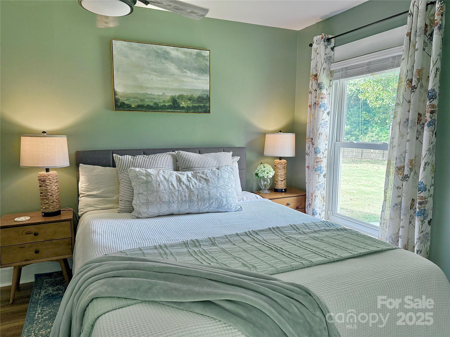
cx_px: 225
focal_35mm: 24
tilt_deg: -6.6
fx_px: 312
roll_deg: -0.3
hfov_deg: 71.6
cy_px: 168
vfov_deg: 56.8
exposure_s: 1/240
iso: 160
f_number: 1.78
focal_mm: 6.76
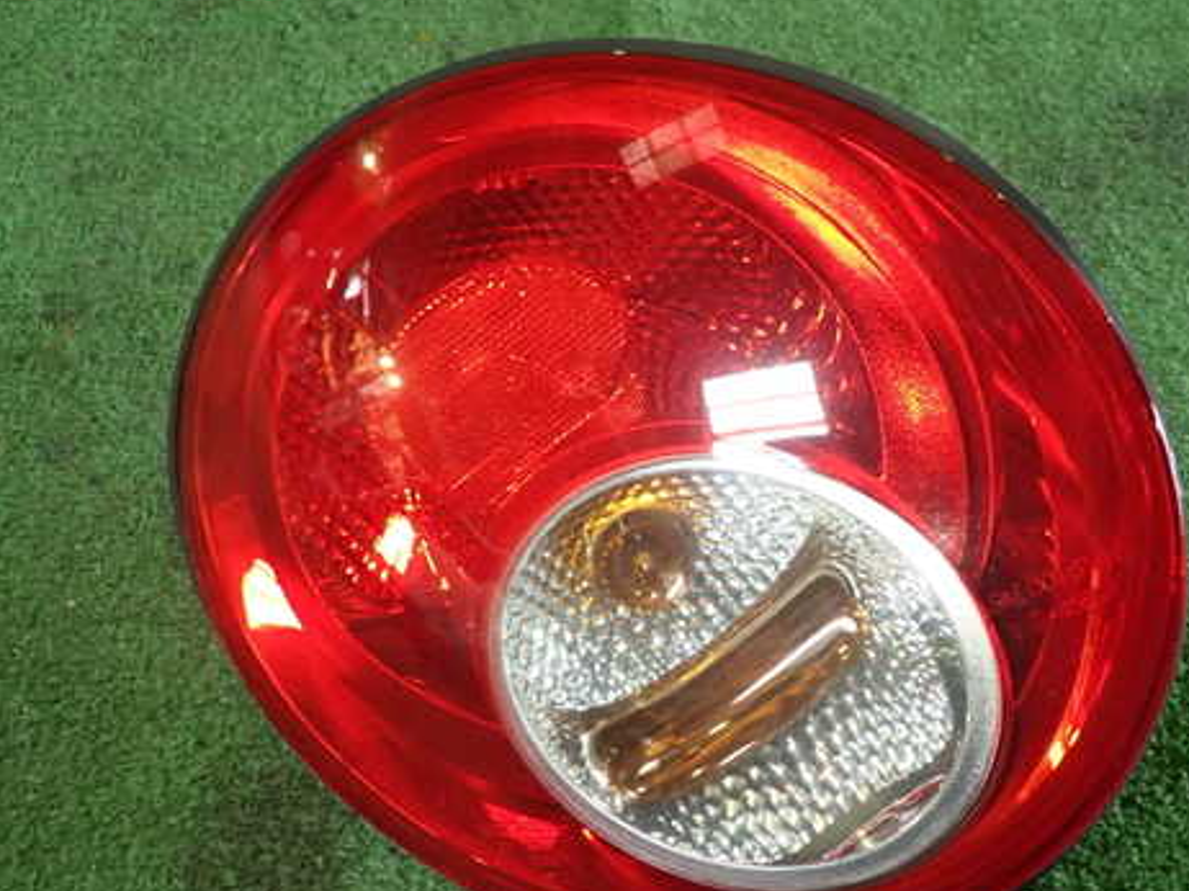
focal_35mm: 39
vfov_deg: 36.7
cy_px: 518
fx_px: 1339
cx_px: 682
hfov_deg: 47.7
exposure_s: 1/30
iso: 250
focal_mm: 5.4
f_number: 2.3
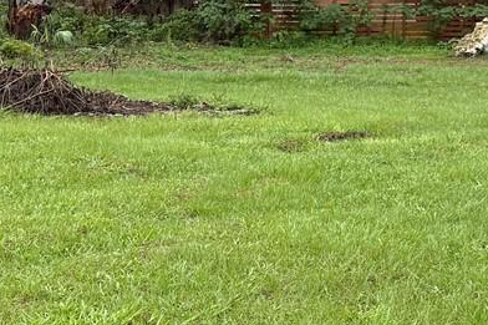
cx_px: 68
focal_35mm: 102
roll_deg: +0.2
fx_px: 1382
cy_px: 71
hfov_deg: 19.7
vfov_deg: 13.4
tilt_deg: -4.2
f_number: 1.78
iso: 100
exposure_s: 1/1437
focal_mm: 6.76
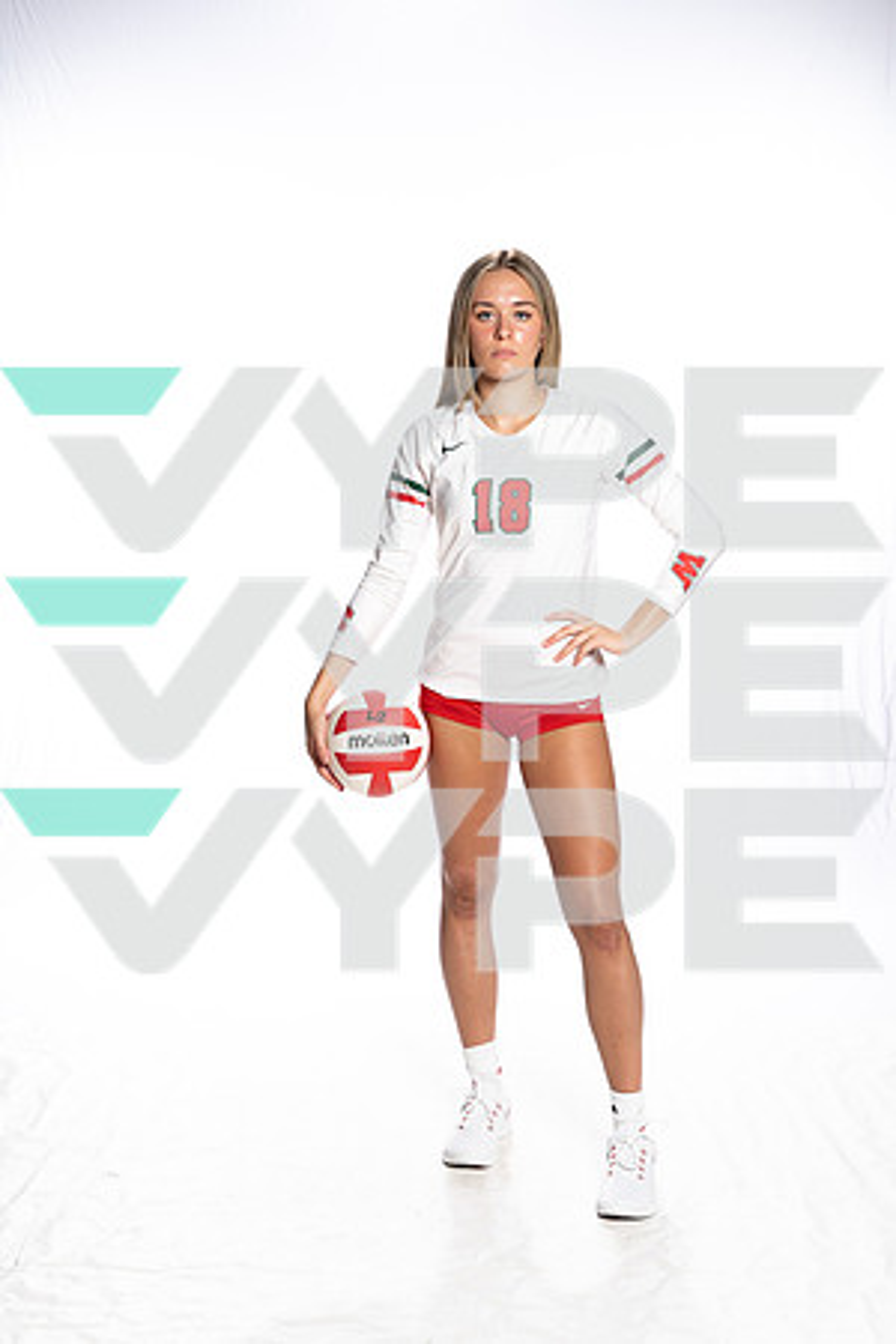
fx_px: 1867
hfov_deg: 27.0
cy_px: 672
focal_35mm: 50
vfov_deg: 39.6
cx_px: 448
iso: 320
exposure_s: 1/250
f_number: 8
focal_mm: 50
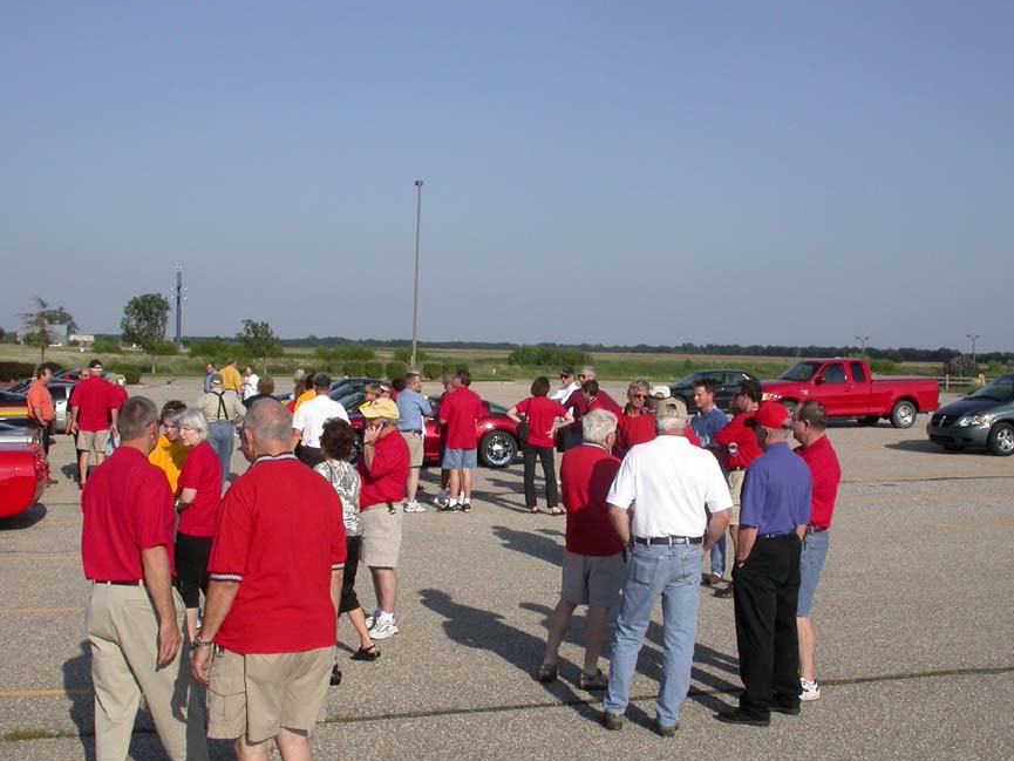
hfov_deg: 42.1
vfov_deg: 32.1
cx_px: 488
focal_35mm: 45
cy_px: 439
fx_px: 1318
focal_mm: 7.85
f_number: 7.5
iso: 100
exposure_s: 1/457
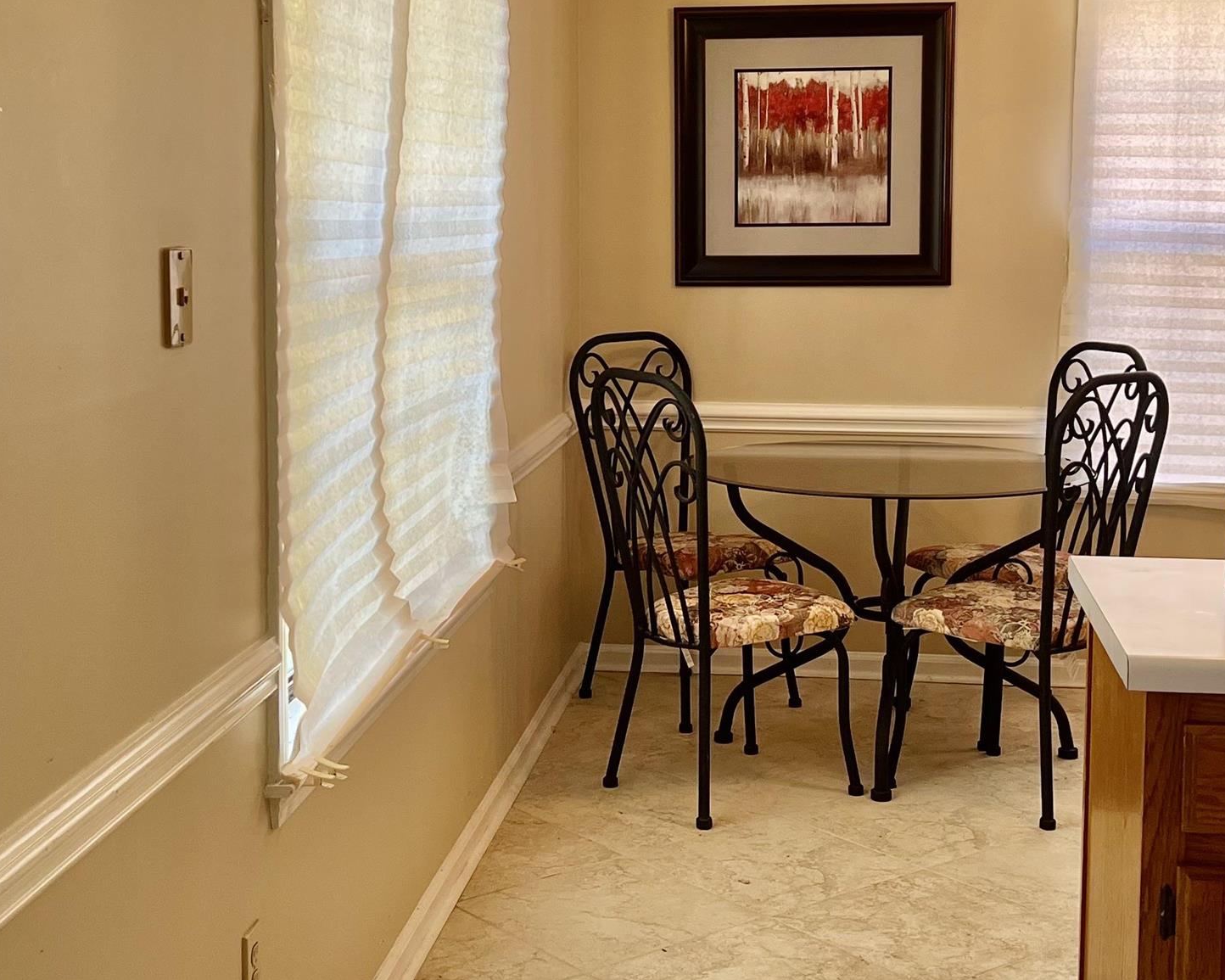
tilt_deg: -7.1
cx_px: 633
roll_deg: -0.5
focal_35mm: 54
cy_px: 418
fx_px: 1958
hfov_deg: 34.7
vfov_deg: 28.1
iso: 100
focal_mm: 5.7
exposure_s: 1/120
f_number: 1.5
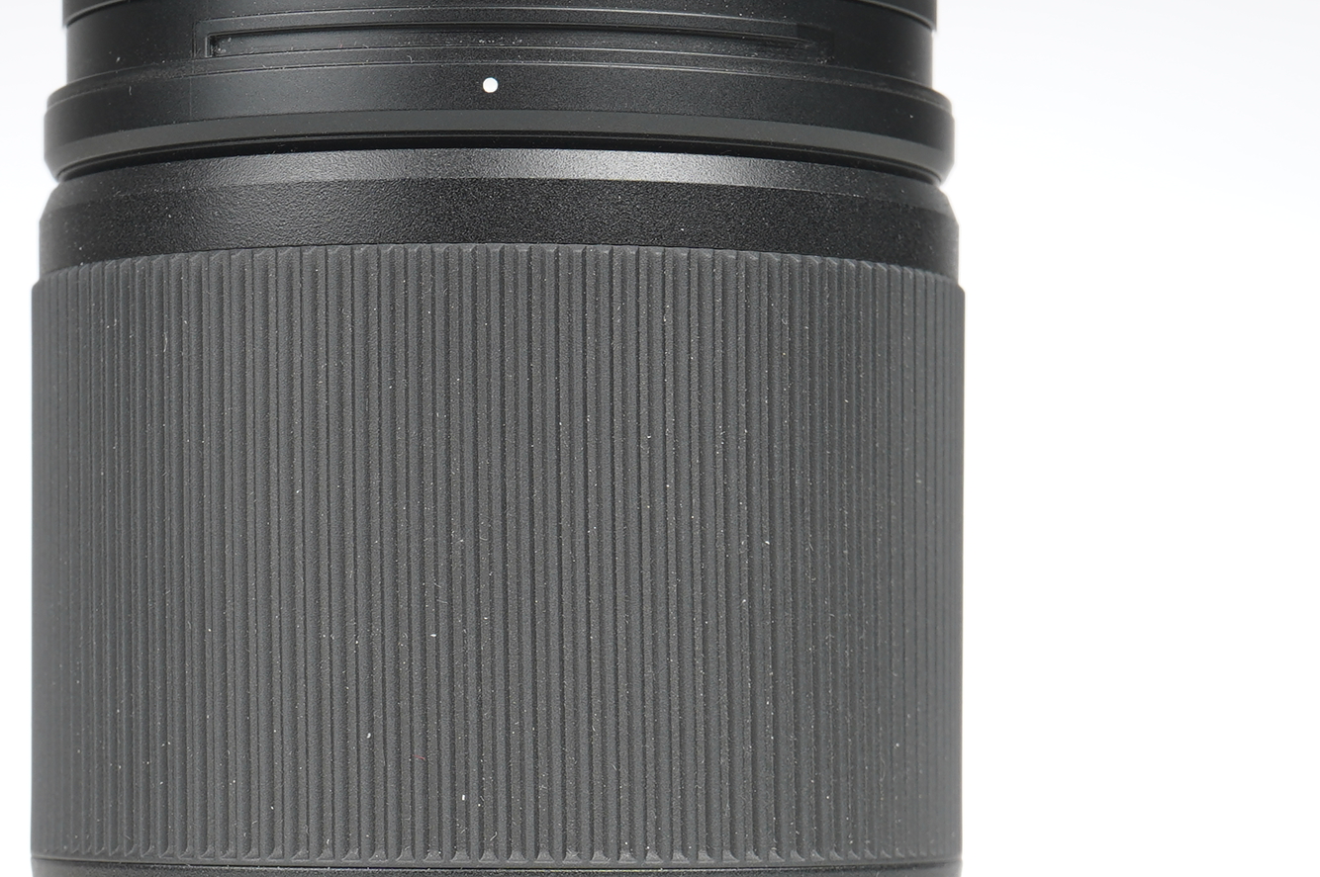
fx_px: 4543
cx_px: 548
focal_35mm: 124
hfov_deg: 16.5
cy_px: 860
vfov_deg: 10.9
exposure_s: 1/200
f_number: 11
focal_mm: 55
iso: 200
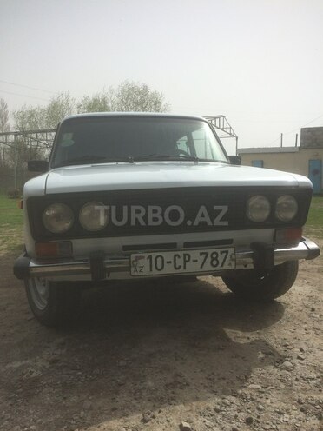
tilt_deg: -10.7
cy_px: 216
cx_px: 162
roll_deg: +0.5
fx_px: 361
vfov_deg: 61.7
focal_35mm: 29
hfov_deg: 48.2
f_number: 2.2
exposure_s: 1/3165
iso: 32
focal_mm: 4.15
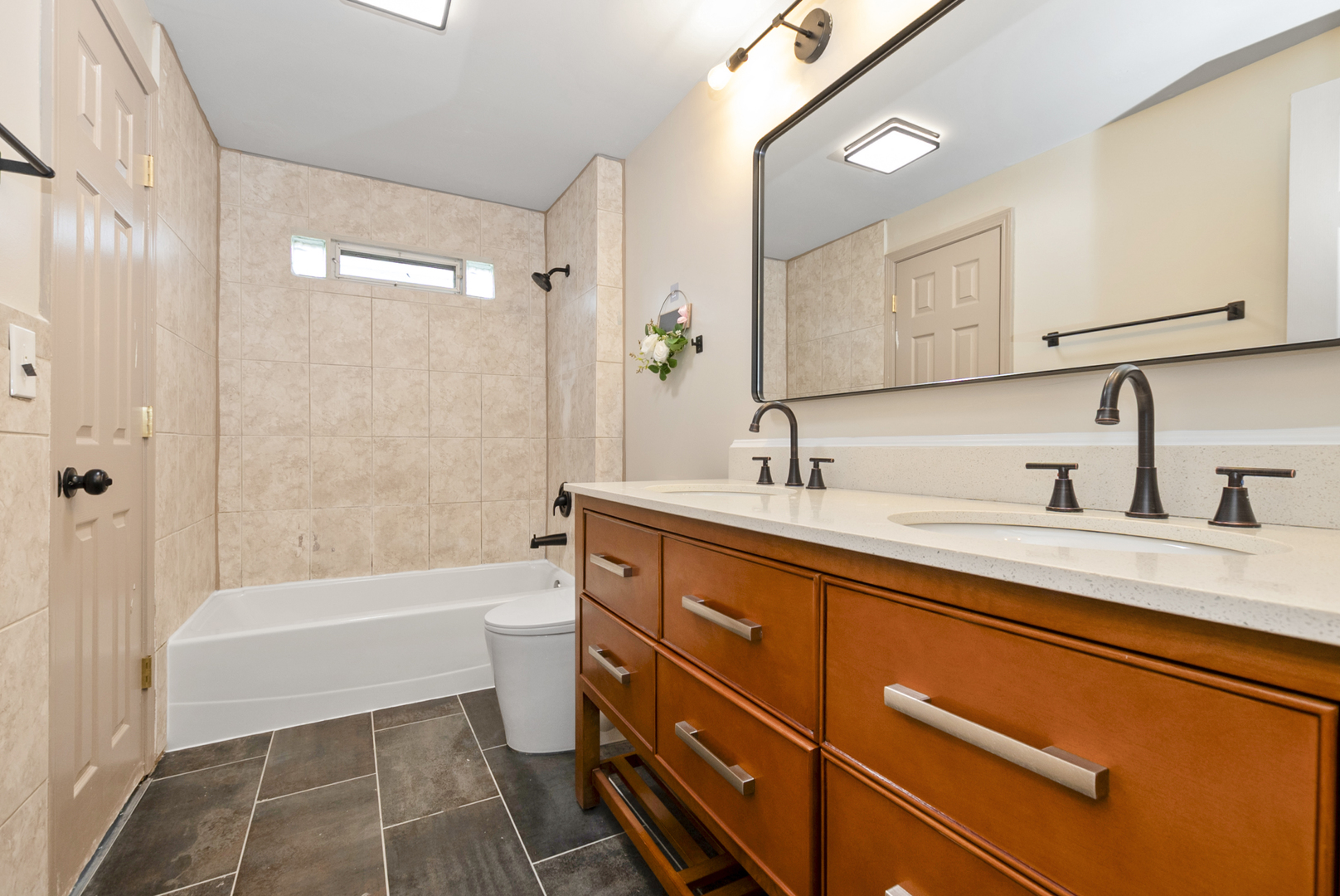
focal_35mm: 15
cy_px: 448
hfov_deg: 100.4
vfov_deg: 77.4
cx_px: 670
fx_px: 559
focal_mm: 10
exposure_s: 1/15
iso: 320
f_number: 7.1
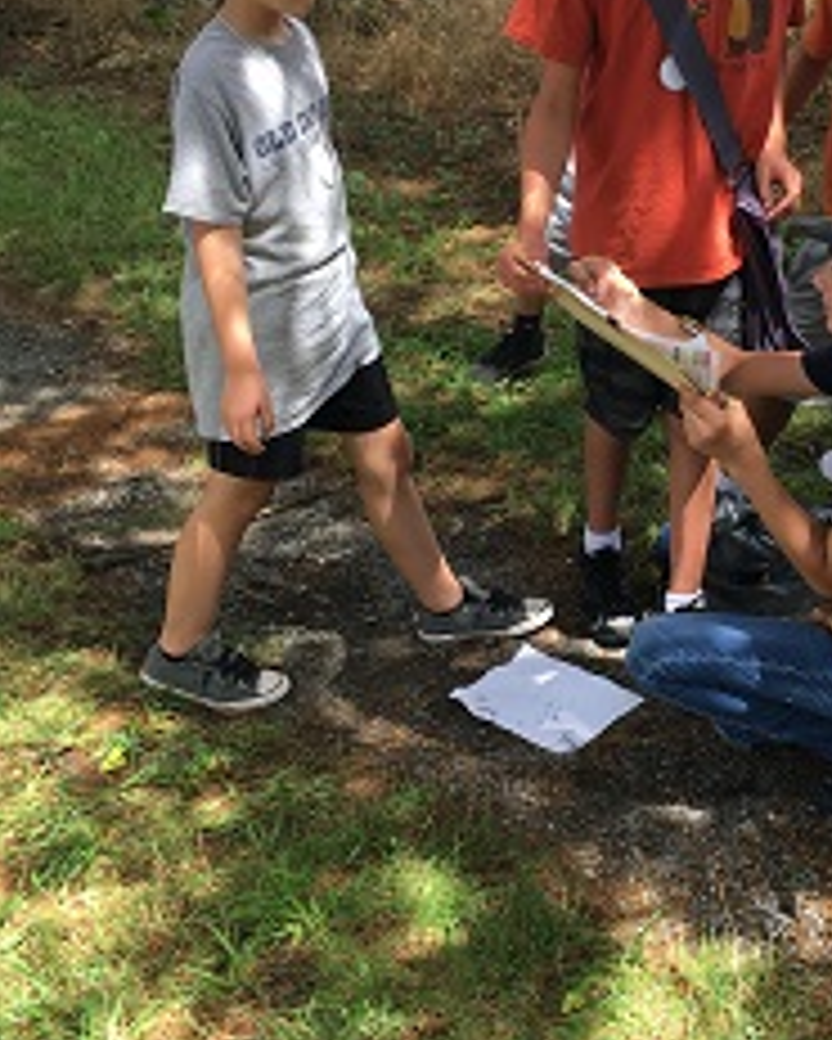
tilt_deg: -25.2
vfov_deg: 37.9
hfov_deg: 30.1
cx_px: 670
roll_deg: +2.3
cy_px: 432
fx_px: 1507
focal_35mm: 49
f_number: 2.2
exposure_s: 1/171
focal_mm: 4.15
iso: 25
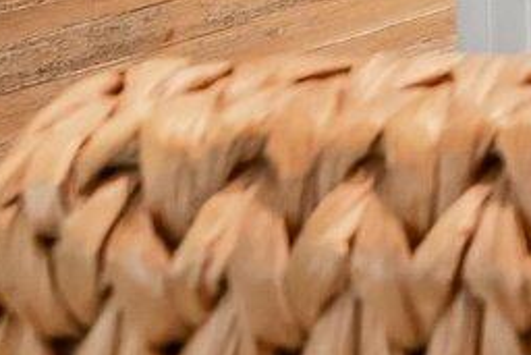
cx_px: 1711
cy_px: -1047
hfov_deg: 9.8
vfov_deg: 7.2
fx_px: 2125
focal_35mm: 144
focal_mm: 18
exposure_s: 1/80
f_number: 8
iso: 3200
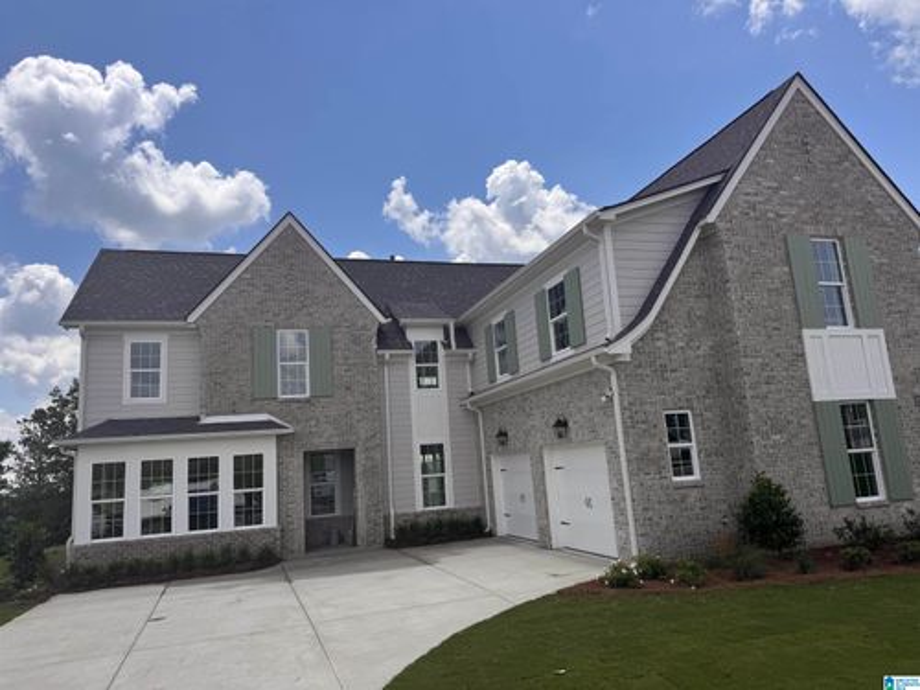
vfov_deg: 56.8
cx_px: 460
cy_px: 345
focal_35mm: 24
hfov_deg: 71.6
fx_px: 638
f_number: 1.78
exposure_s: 1/5348
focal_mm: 6.76
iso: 80
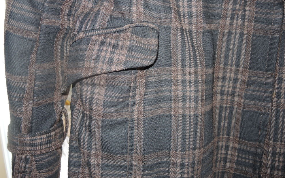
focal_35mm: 30
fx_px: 233
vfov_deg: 41.8
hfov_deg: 62.9
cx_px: 144
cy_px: 79
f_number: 2
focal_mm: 6
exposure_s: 1/30
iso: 200
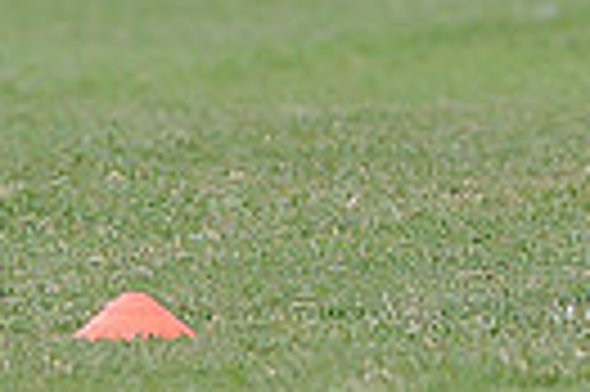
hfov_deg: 1.6
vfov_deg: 1.0
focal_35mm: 1331
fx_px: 21786
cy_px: -403
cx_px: 90
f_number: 4
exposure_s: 1/800
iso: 200
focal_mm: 300
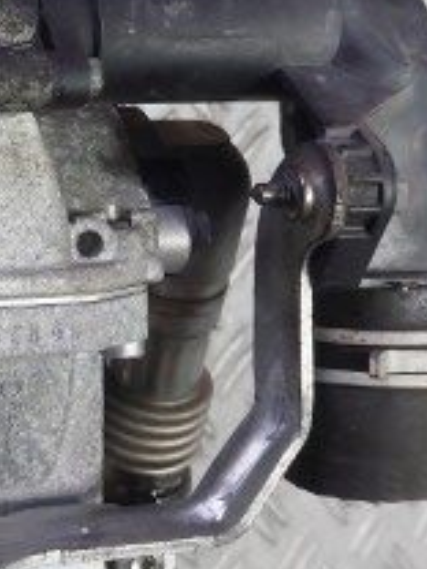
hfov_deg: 18.1
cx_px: -90
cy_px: 101
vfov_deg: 24.9
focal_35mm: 77
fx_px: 1266
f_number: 1.8
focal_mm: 5.23
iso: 125
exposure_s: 1/100
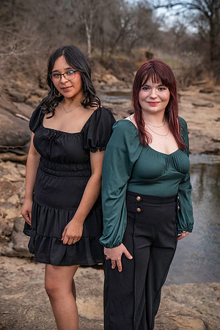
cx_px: 110
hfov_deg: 25.5
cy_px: 165
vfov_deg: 37.5
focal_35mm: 53
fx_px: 486
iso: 100
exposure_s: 1/200
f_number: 4
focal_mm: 53
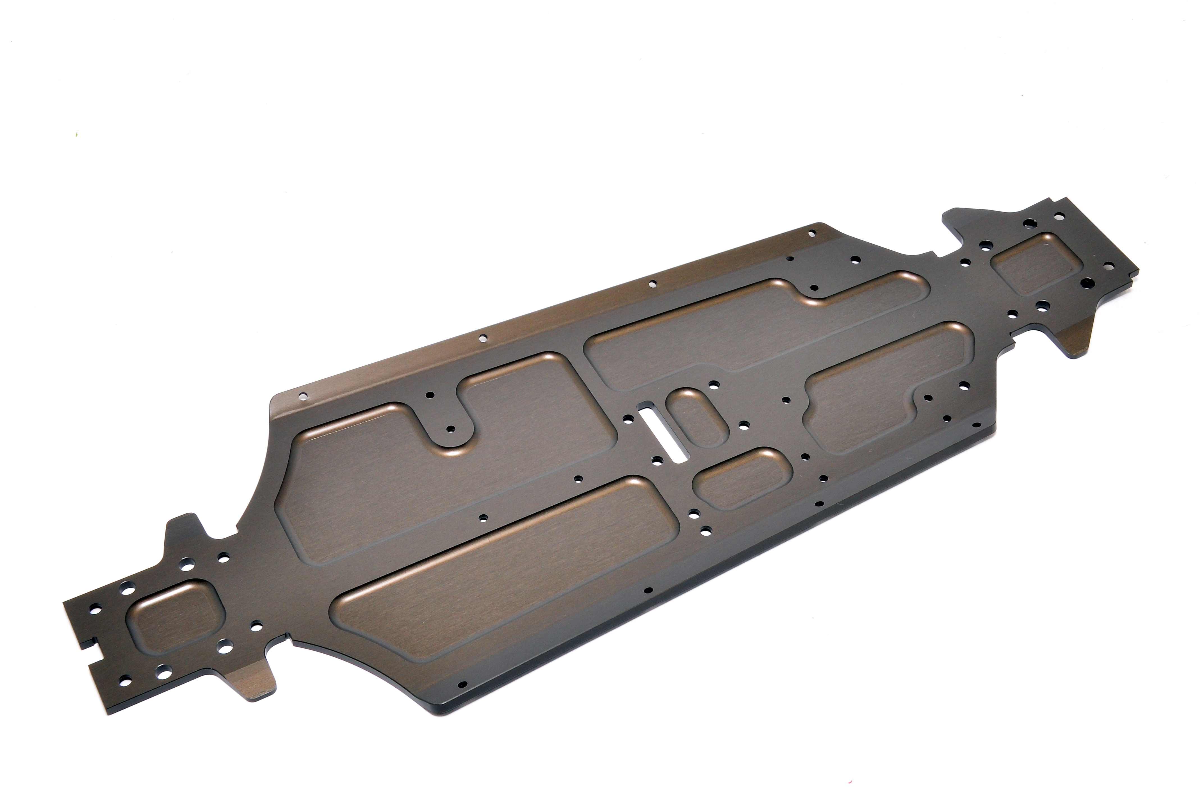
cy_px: 400
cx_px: 602
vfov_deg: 25.0
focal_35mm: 54
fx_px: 1804
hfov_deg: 36.9
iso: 400
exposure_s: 1/60
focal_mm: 36
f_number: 20
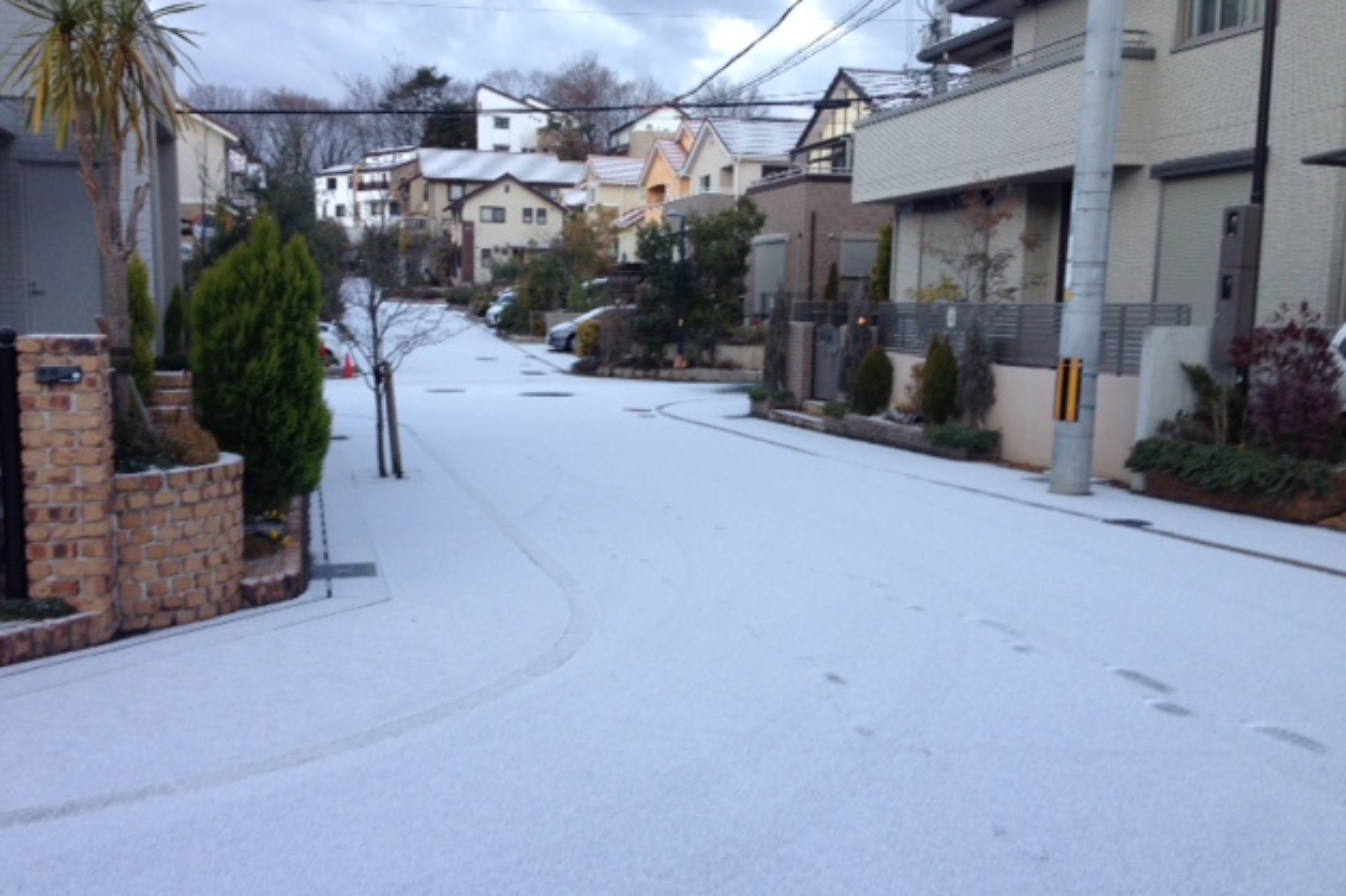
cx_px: 662
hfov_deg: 54.5
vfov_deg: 37.8
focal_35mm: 35
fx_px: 1308
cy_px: 457
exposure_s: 1/60
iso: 64
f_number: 2.4
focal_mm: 4.13
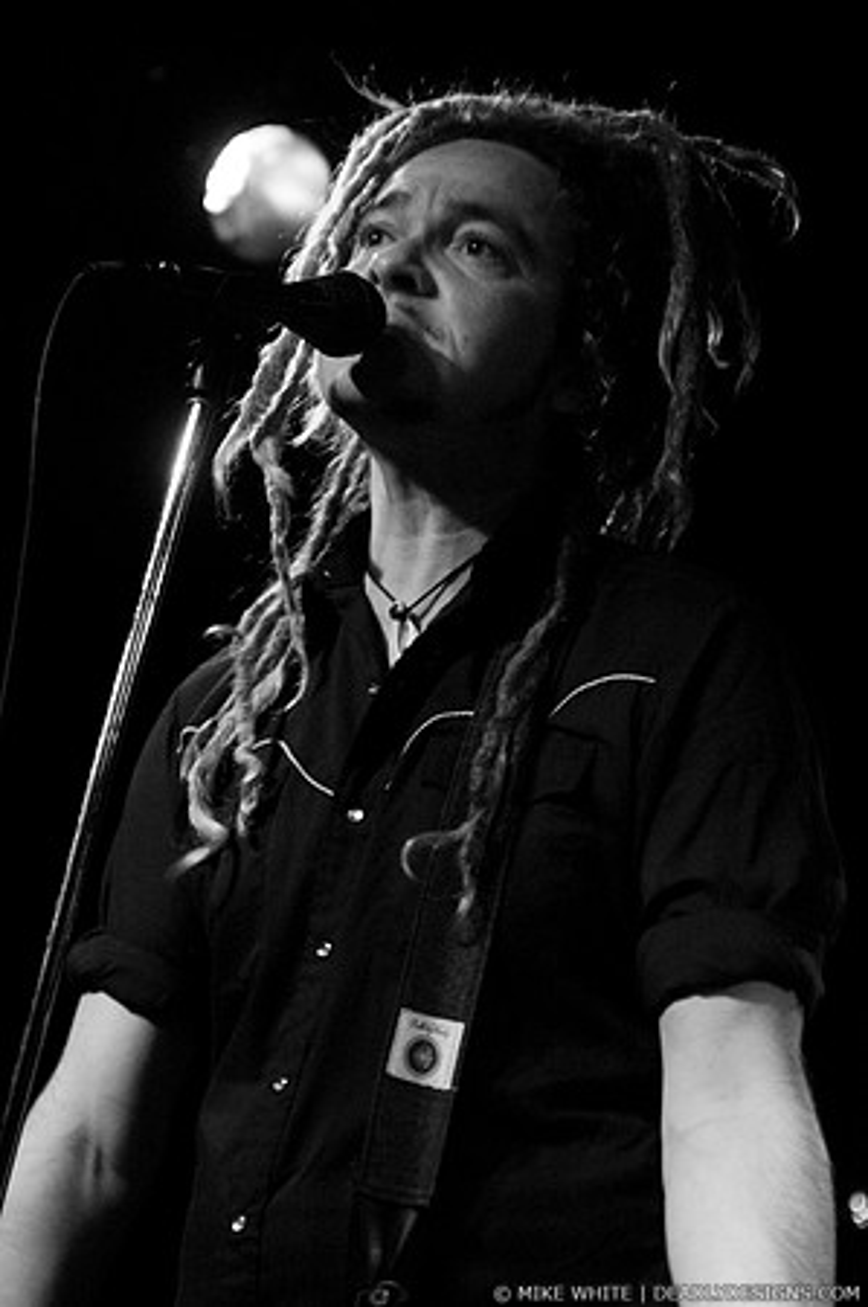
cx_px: 434
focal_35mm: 105
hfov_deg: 13.0
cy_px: 654
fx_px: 3806
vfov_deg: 19.5
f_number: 3.2
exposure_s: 1/40
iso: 800
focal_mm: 70
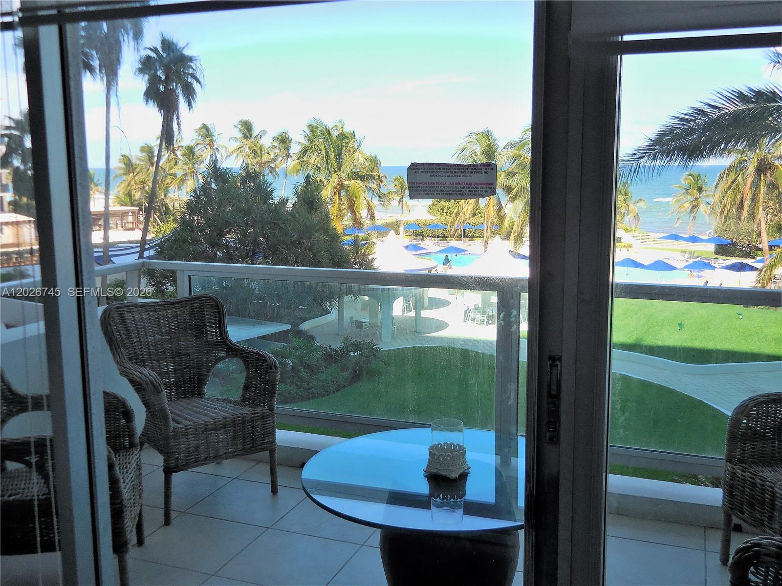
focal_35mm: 33
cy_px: 293
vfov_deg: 42.9
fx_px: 745
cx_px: 391
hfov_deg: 55.4
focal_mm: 5.9
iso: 125
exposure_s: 1/400
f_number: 3.7
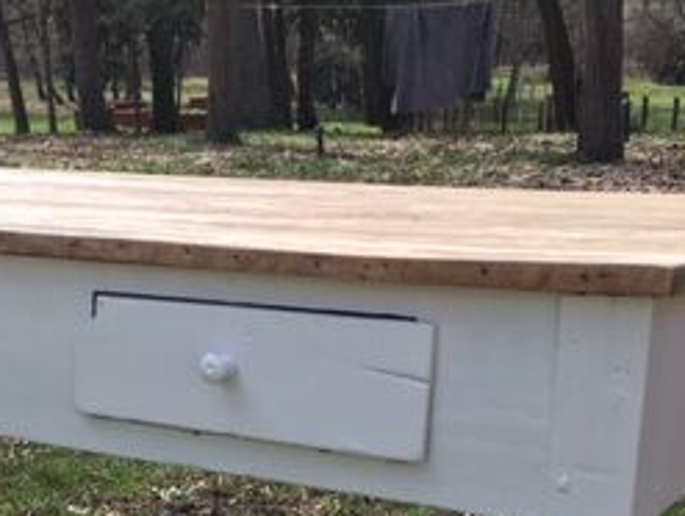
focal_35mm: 75
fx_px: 1486
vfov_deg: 19.2
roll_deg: +3.2
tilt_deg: -16.7
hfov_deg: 25.5
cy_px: 508
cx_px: 141
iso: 25
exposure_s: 1/693
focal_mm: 4.15
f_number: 2.2
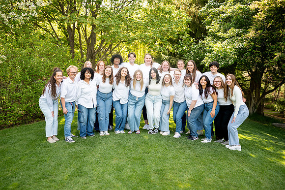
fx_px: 229
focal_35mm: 29
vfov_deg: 45.0
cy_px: 96
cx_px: 140
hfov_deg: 63.8
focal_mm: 28
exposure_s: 1/250
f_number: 4
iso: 320
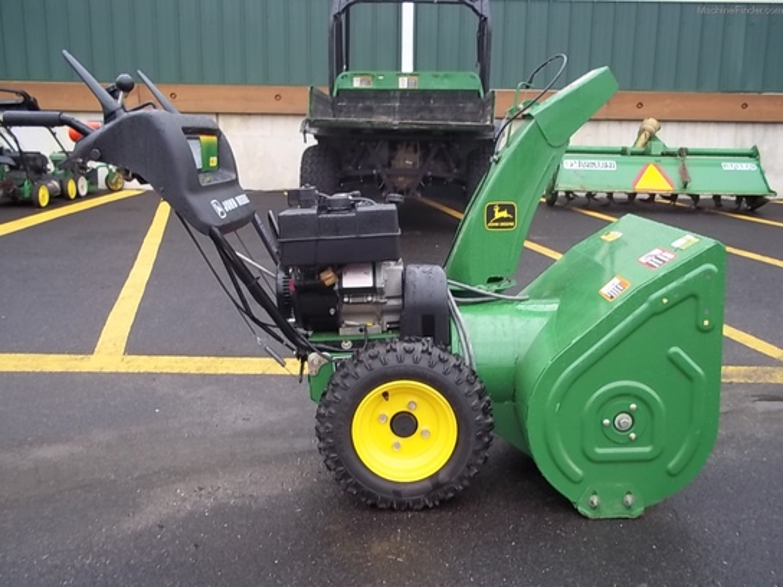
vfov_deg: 39.7
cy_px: 294
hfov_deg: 51.4
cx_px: 392
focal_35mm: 36
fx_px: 814
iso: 80
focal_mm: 6.5
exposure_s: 1/80
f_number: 3.1
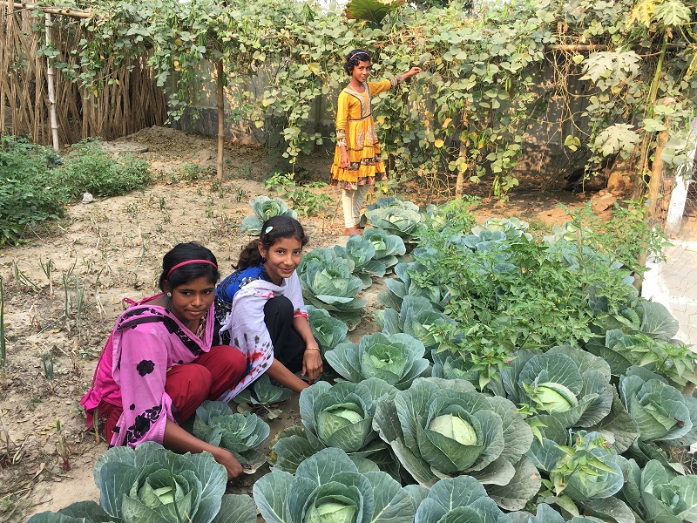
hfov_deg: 61.7
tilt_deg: -17.6
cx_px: 348
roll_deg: -2.5
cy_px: 262
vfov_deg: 48.2
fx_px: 584
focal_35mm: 29
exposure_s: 1/197
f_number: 2.2
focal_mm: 4.15
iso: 25
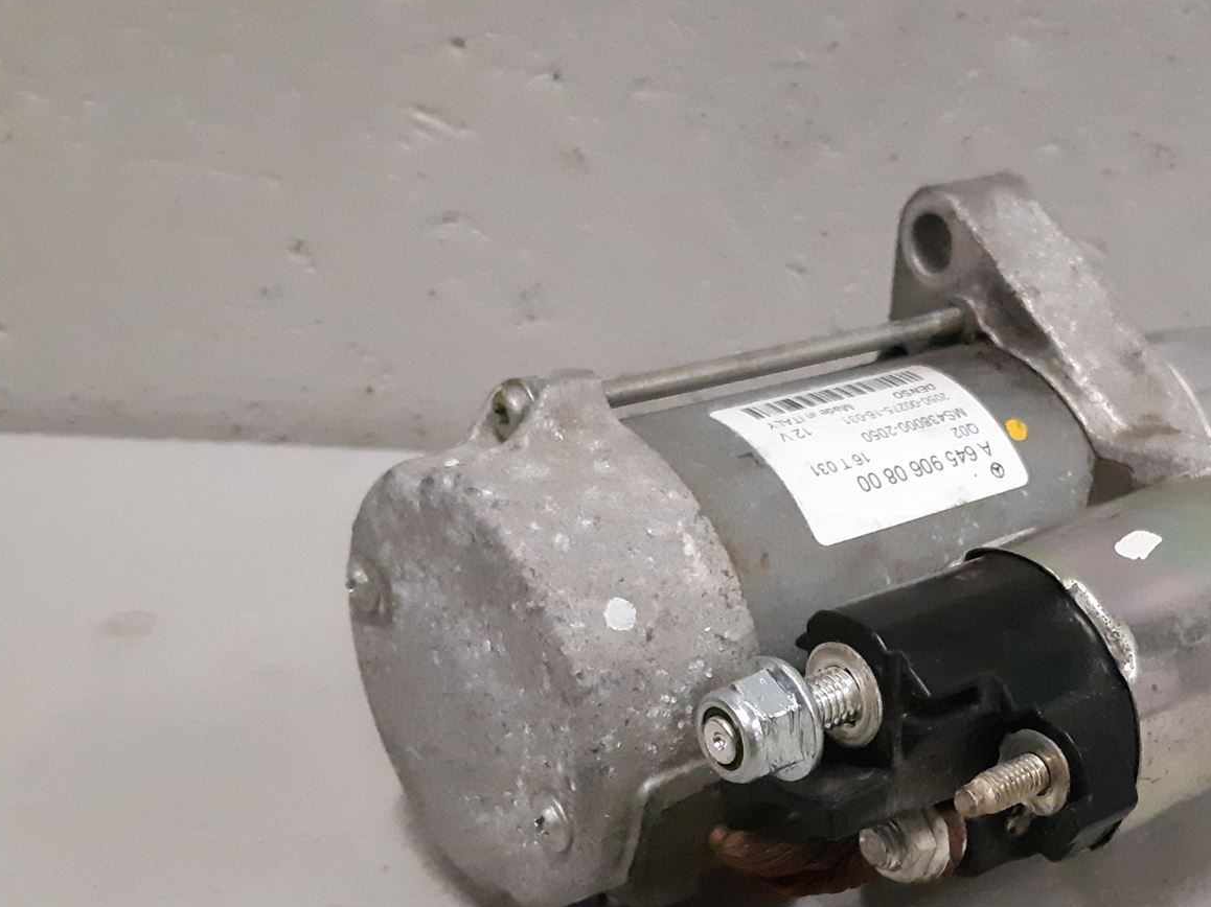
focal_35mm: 46
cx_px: 928
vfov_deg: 31.0
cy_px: 676
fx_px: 1609
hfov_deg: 40.0
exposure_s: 1/253
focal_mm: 3.93
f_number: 1.7
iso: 800
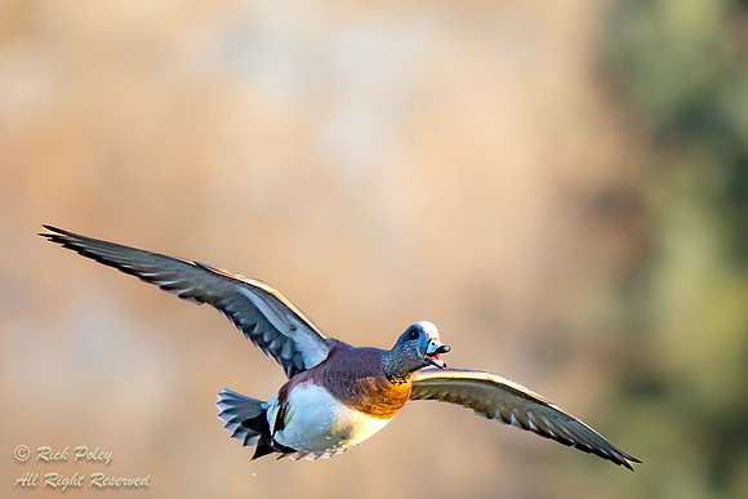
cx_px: 388
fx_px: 23853
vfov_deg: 1.2
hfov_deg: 1.8
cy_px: 181
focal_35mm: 1148
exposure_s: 1/4000
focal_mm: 600
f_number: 7.1
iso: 3200
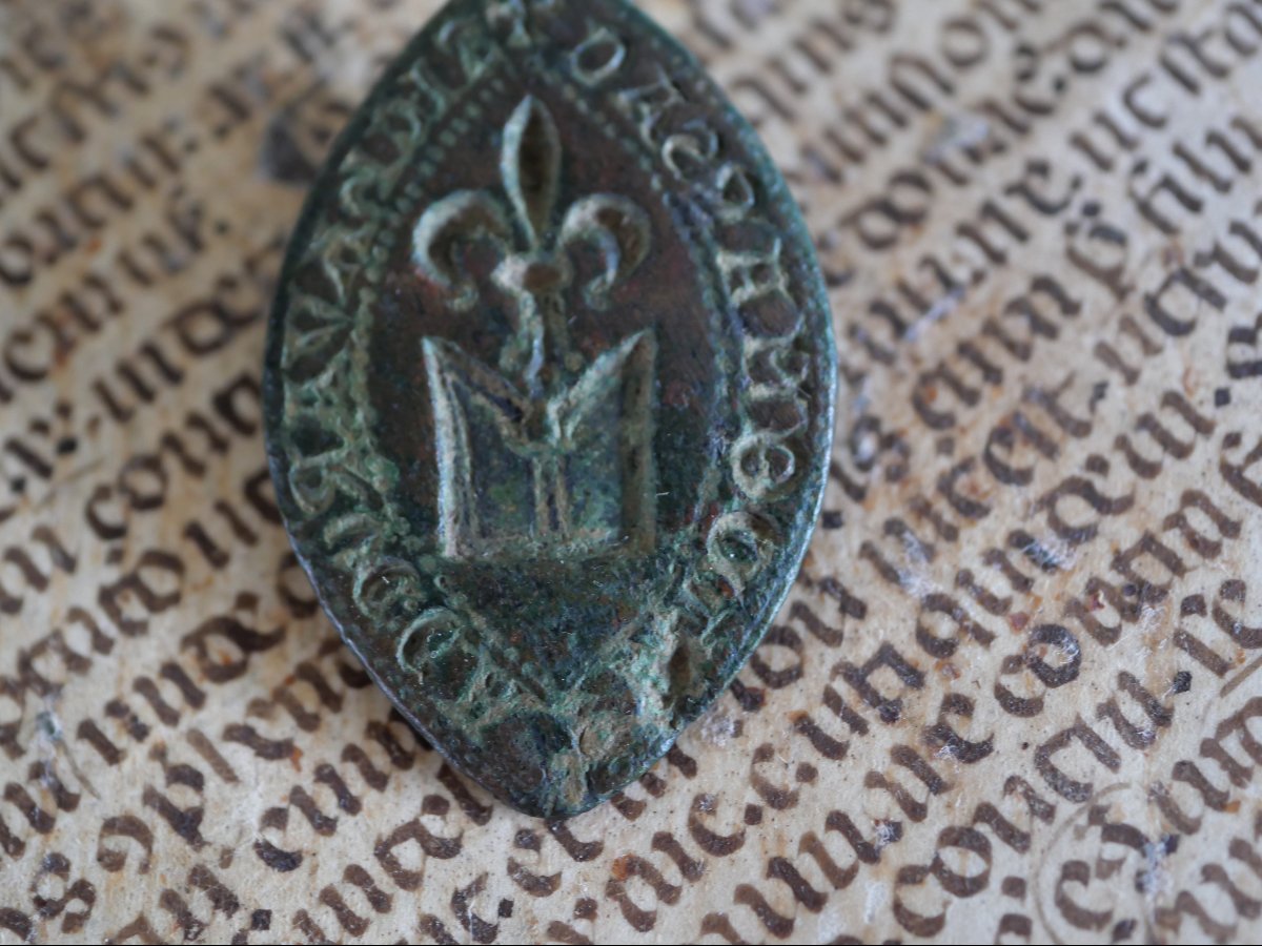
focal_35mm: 60
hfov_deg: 32.2
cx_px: 631
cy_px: 473
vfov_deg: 24.4
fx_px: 2187
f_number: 2.8
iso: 1250
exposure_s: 1/60
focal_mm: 30
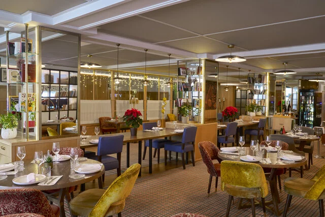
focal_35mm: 29
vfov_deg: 45.0
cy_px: 108
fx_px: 262
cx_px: 162
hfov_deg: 63.6
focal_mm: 29
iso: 100
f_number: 13
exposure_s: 6
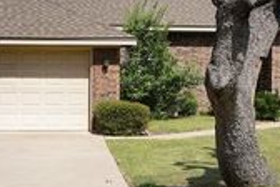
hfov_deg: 19.6
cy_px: 63
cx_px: 187
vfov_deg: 13.1
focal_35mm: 104
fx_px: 809
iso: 640
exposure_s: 1/500
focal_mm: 35
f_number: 11
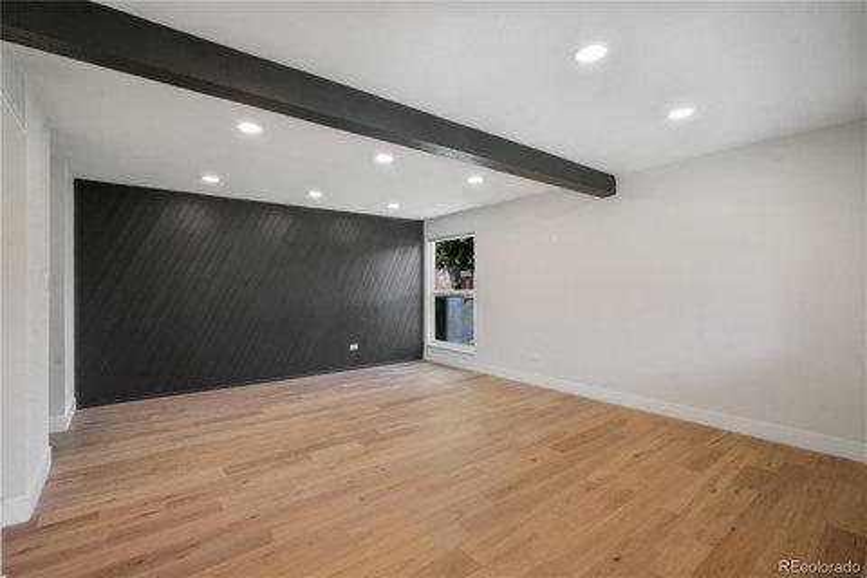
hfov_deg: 96.7
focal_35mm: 16
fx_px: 385
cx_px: 434
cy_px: 289
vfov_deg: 73.7
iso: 400
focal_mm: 16
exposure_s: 1/20
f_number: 8
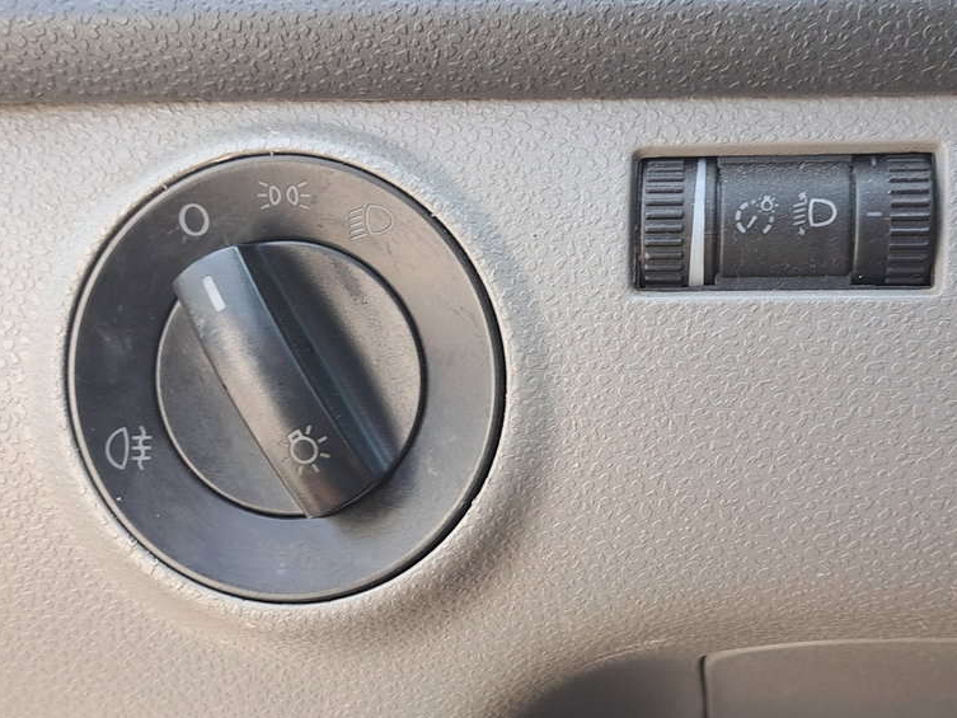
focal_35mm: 51
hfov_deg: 37.5
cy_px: 417
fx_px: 1410
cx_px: 503
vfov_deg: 28.5
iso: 50
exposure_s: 1/50
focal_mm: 5.23
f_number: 1.8
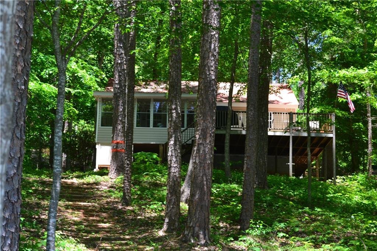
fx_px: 864
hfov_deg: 24.6
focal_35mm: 82
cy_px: 126
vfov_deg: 16.5
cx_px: 188
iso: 720
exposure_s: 1/60
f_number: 8
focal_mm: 55
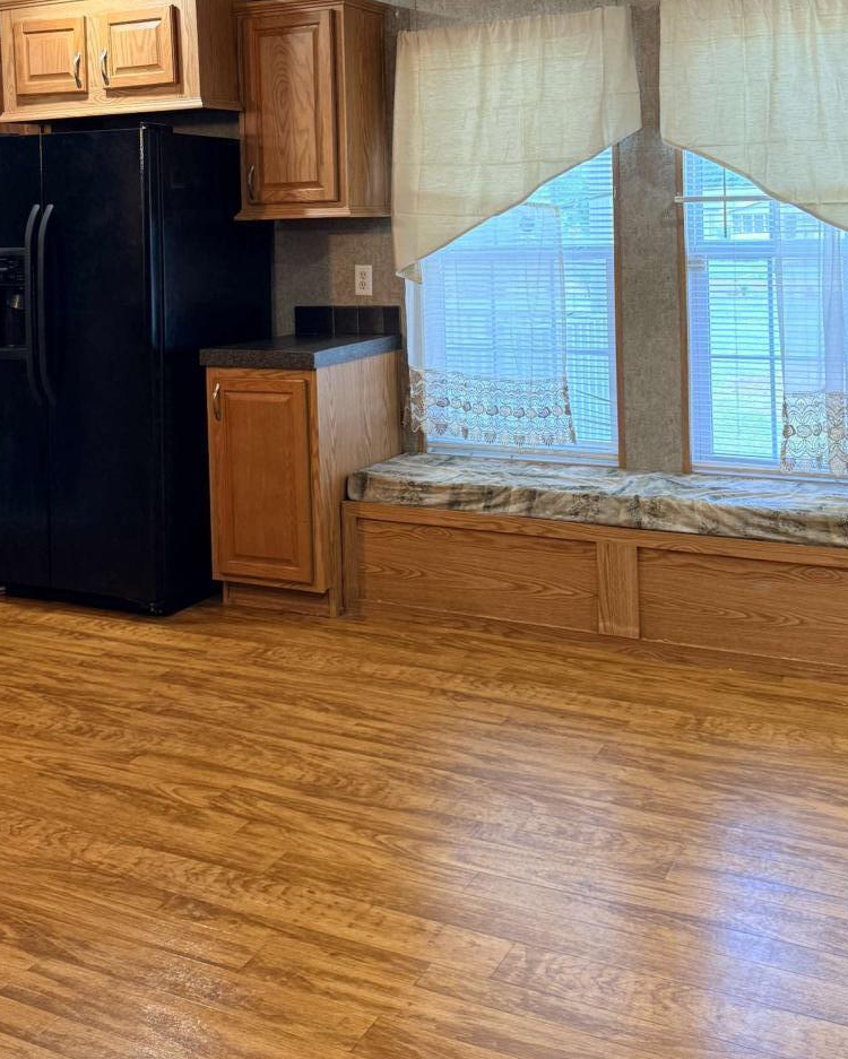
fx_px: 1254
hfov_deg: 37.3
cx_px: 400
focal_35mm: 40
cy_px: 254
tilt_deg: -0.9
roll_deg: +1.3
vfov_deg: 44.2
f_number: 1.78
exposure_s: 1/60
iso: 200
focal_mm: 6.76
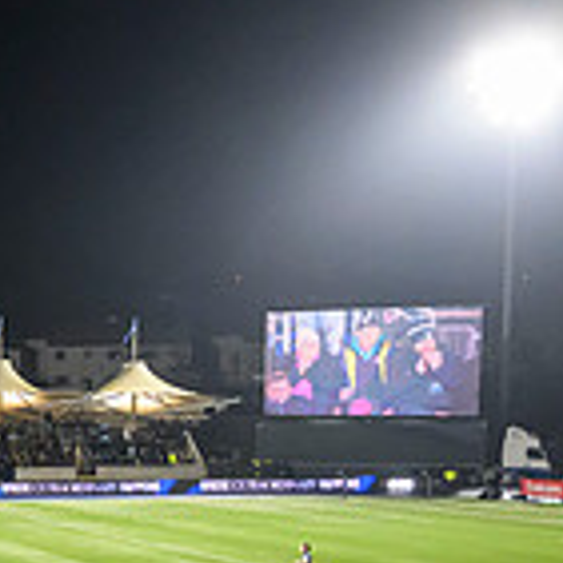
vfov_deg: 20.3
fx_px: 1546
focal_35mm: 84
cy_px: 493
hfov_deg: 16.7
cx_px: -483
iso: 5000
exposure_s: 1/1000
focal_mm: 24
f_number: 3.2
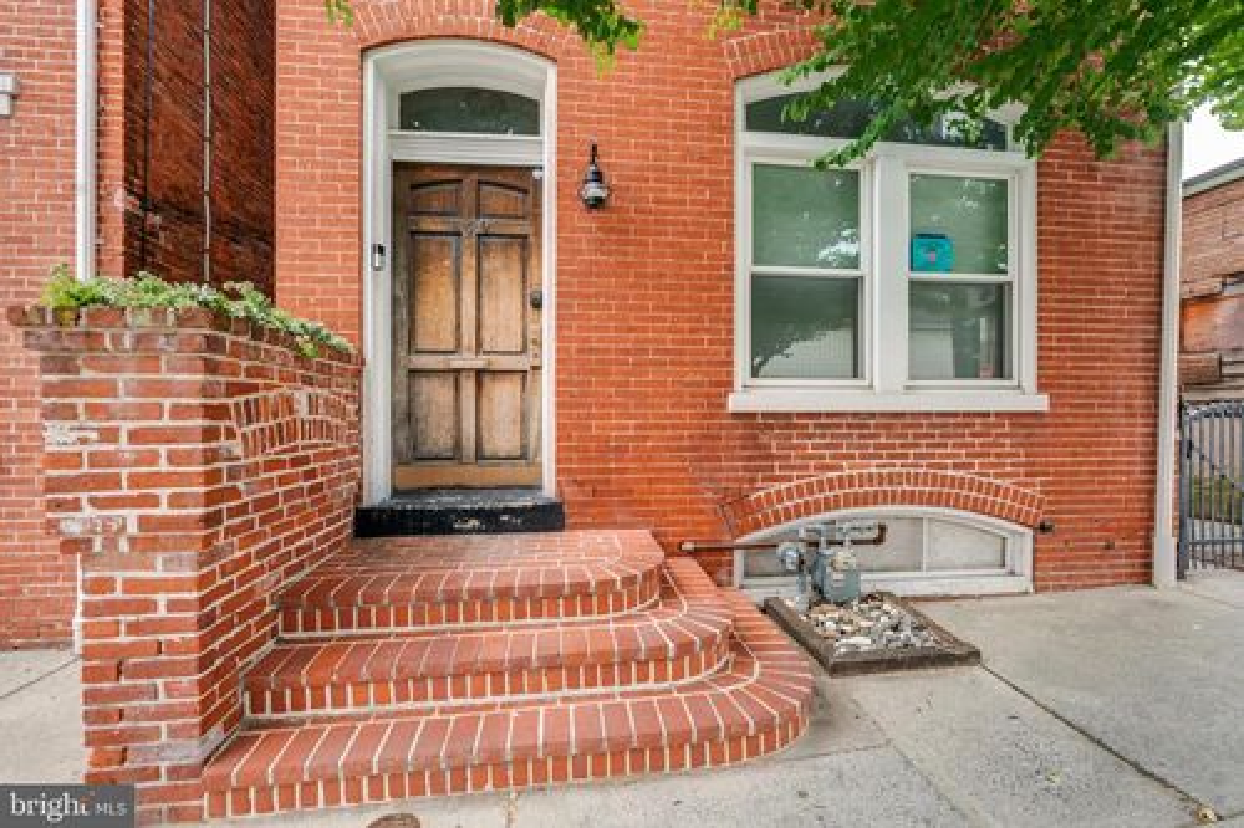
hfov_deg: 96.8
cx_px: 622
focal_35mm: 16
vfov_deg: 73.7
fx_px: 553
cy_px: 414
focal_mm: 16
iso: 250
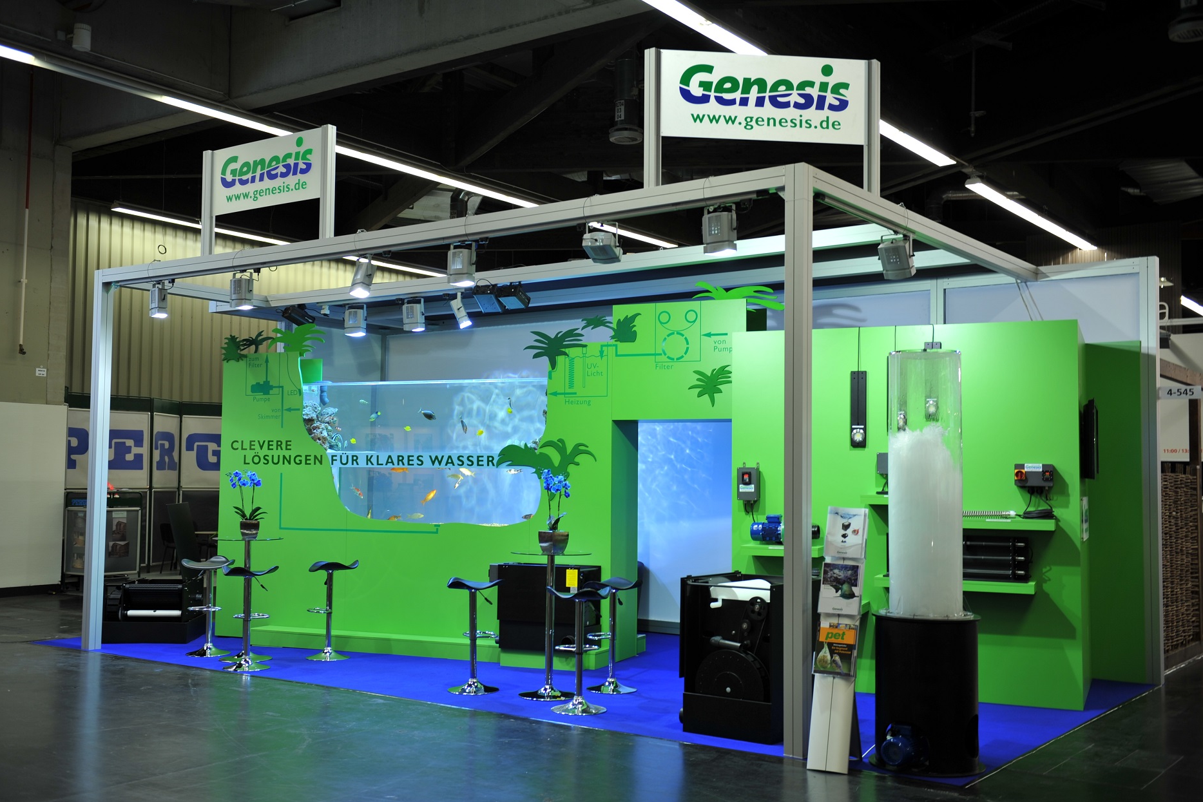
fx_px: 1236
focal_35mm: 37
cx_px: 585
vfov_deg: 35.9
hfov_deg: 51.9
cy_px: 401
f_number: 3.2
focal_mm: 36
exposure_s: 1/40
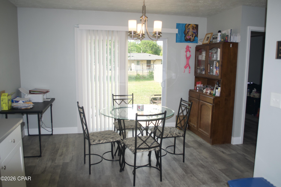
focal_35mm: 30
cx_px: 140
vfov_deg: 43.5
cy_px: 94
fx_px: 234
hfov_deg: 62.0
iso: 200
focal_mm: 20
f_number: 5.6
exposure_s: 1/160
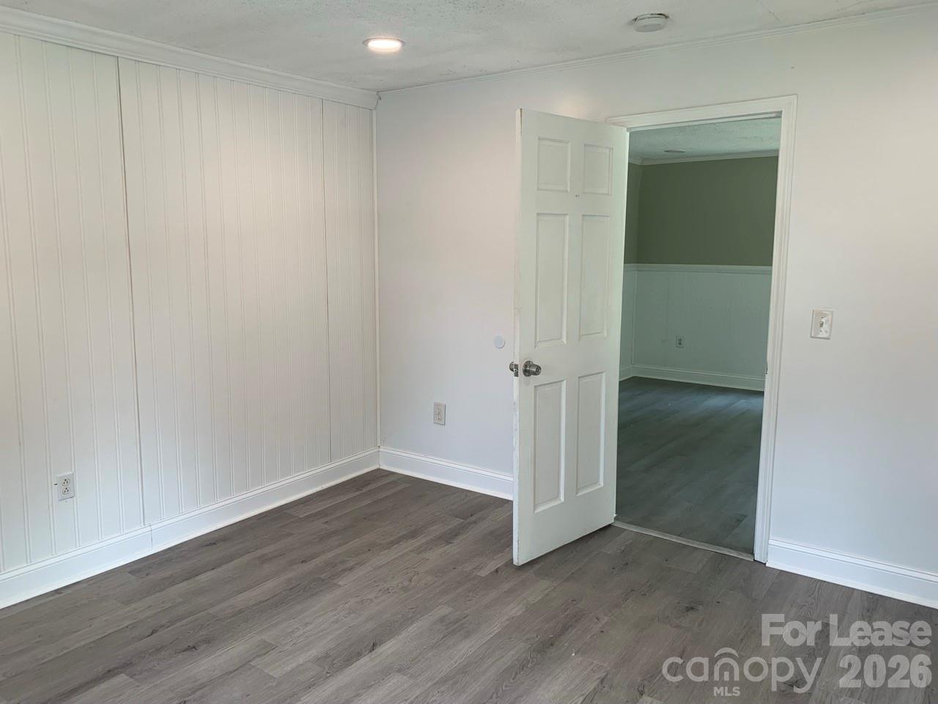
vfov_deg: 53.1
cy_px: 352
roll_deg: -2.1
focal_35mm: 26
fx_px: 705
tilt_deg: -7.7
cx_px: 469
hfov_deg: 67.3
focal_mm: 4.25
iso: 50
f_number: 1.8
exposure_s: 1/120
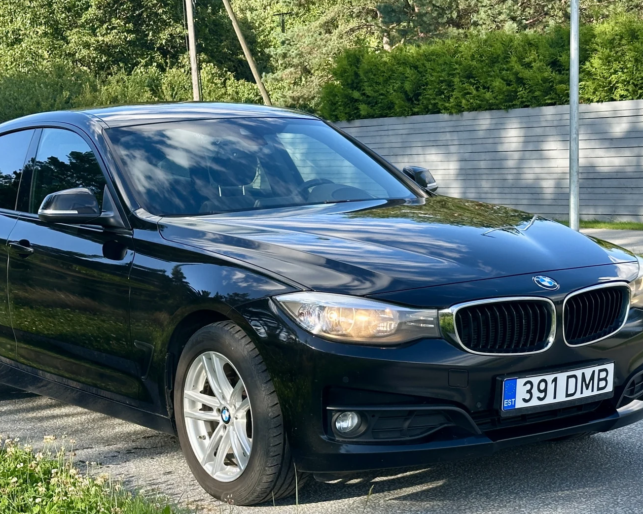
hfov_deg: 27.5
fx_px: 1313
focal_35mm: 69
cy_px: 320
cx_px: 255
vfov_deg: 22.1
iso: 64
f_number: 1.78
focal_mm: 6.86
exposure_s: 1/767
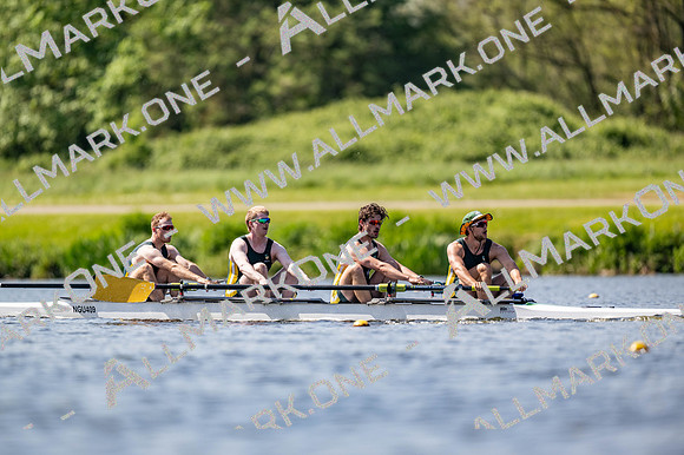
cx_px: 342
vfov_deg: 2.3
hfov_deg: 3.4
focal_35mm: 600
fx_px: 11396
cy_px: 228
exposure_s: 1/2500
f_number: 4
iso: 360
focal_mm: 600
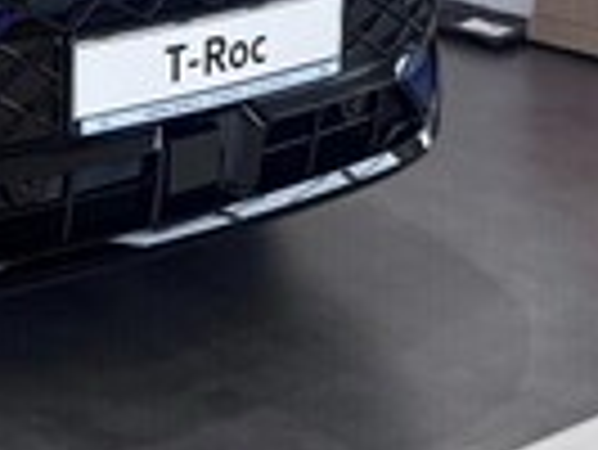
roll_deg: +1.5
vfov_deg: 14.2
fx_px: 1712
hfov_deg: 17.2
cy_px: -191
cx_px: -387
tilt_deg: -8.3
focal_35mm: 99
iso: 160
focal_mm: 6.76
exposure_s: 1/100
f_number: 1.78
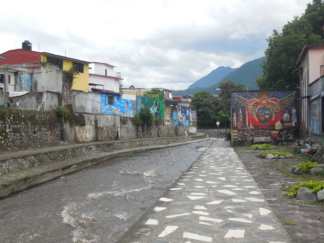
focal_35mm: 38
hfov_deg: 49.0
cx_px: 162
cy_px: 122
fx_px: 356
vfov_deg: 37.7
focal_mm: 6.8
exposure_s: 1/640
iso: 125
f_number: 4.2
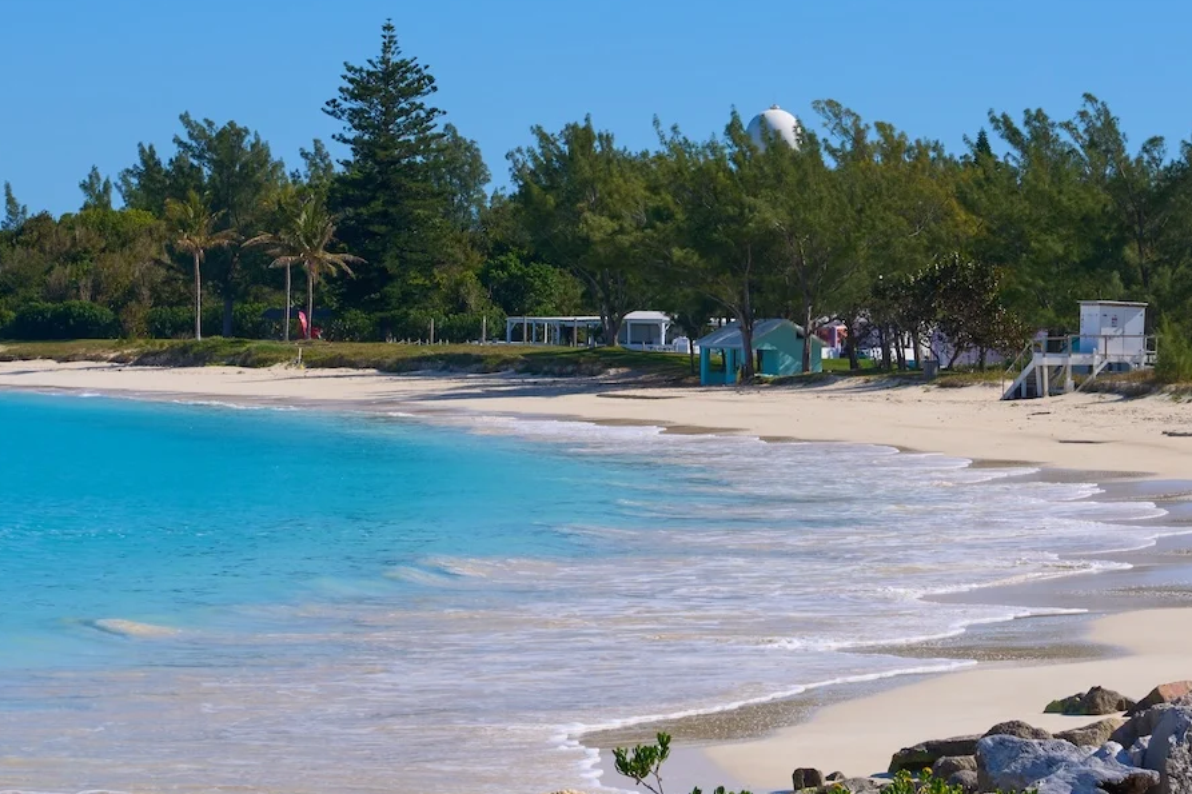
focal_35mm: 140
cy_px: 281
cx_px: 506
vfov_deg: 9.8
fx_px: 4634
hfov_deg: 14.7
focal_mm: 50
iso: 100
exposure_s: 1/250
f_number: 11
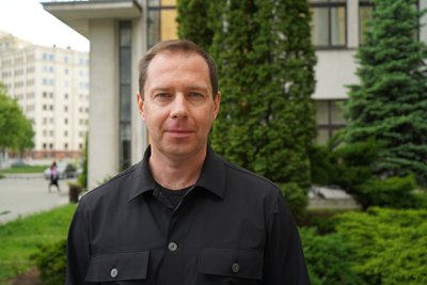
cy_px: 142
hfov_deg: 54.4
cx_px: 214
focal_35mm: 35
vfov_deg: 37.9
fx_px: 415
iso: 125
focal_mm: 35
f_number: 4
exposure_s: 1/160
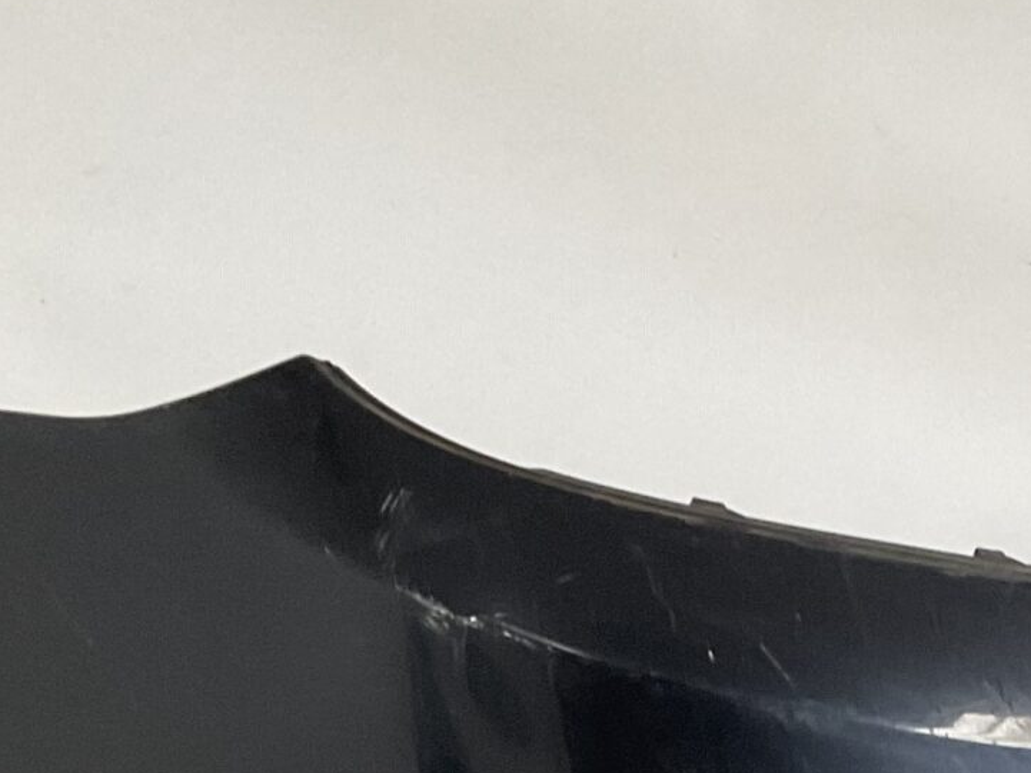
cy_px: 1079
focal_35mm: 103
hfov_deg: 18.4
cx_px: 1131
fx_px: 3068
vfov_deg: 13.7
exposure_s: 1/50
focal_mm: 3
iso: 100
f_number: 1.8
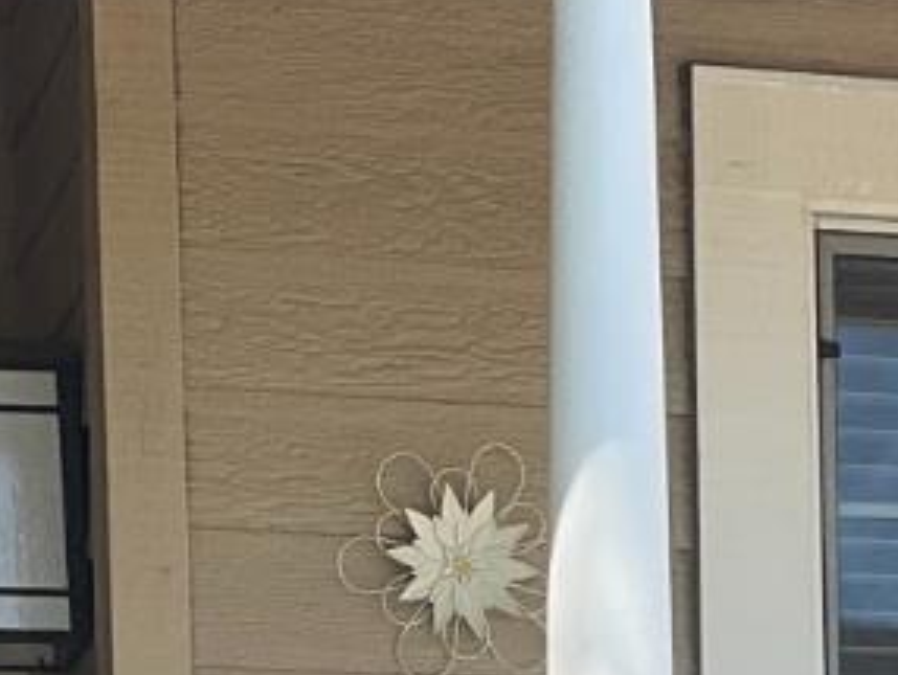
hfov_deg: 12.9
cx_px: 816
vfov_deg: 9.2
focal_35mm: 152
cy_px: 1320
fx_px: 3946
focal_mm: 3
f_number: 1.8
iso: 25
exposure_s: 1/620
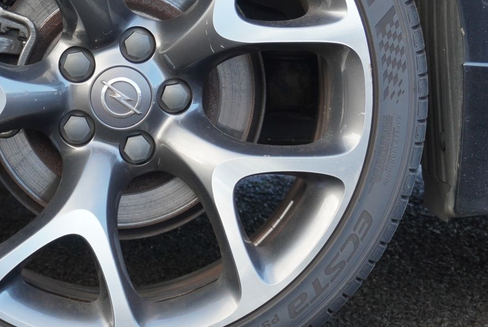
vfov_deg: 12.2
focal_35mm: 112
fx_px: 1519
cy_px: 102
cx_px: 130
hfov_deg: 18.1
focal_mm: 32
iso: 320
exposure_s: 1/50
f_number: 5
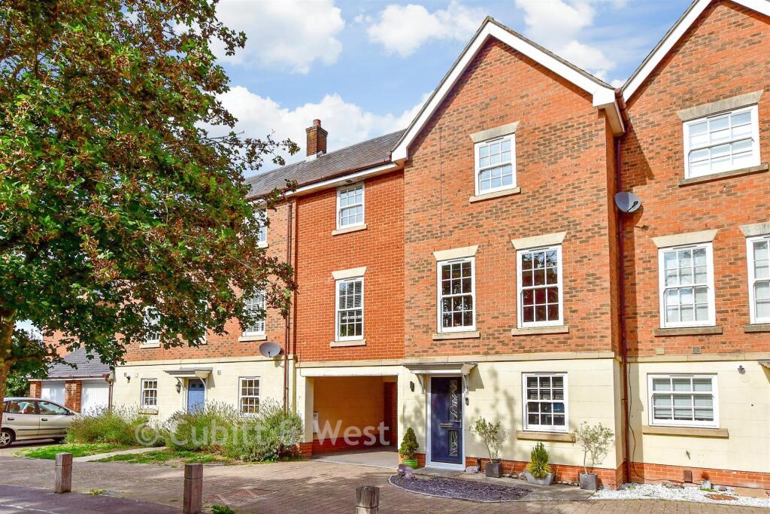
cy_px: 257
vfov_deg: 57.2
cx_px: 385
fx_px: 471
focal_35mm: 22
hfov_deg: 78.6
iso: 400
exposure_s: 1/800
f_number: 8
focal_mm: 15
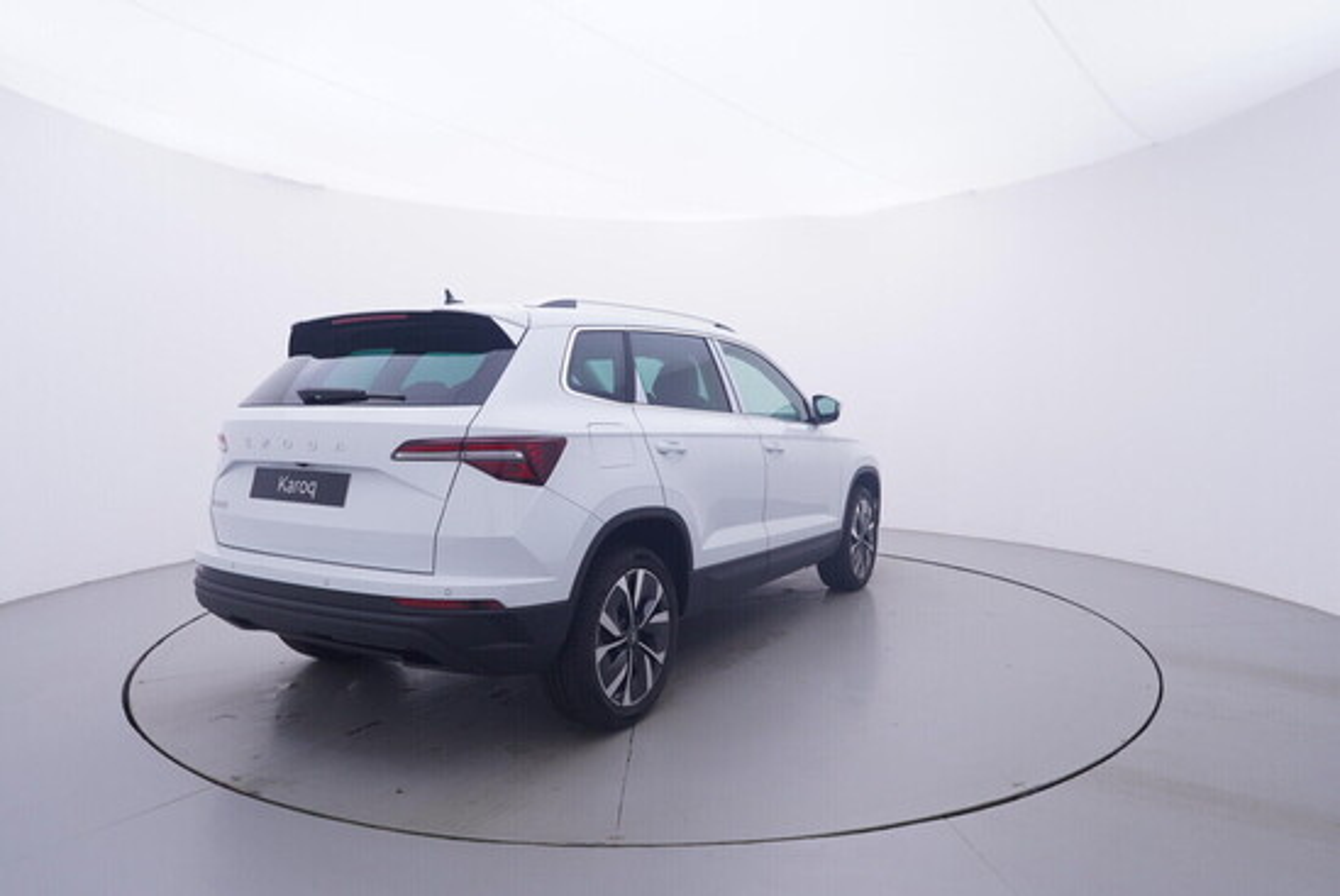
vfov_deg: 56.2
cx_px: 670
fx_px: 838
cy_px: 448
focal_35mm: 22
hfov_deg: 77.3
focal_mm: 15
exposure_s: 1/80
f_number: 5
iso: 200
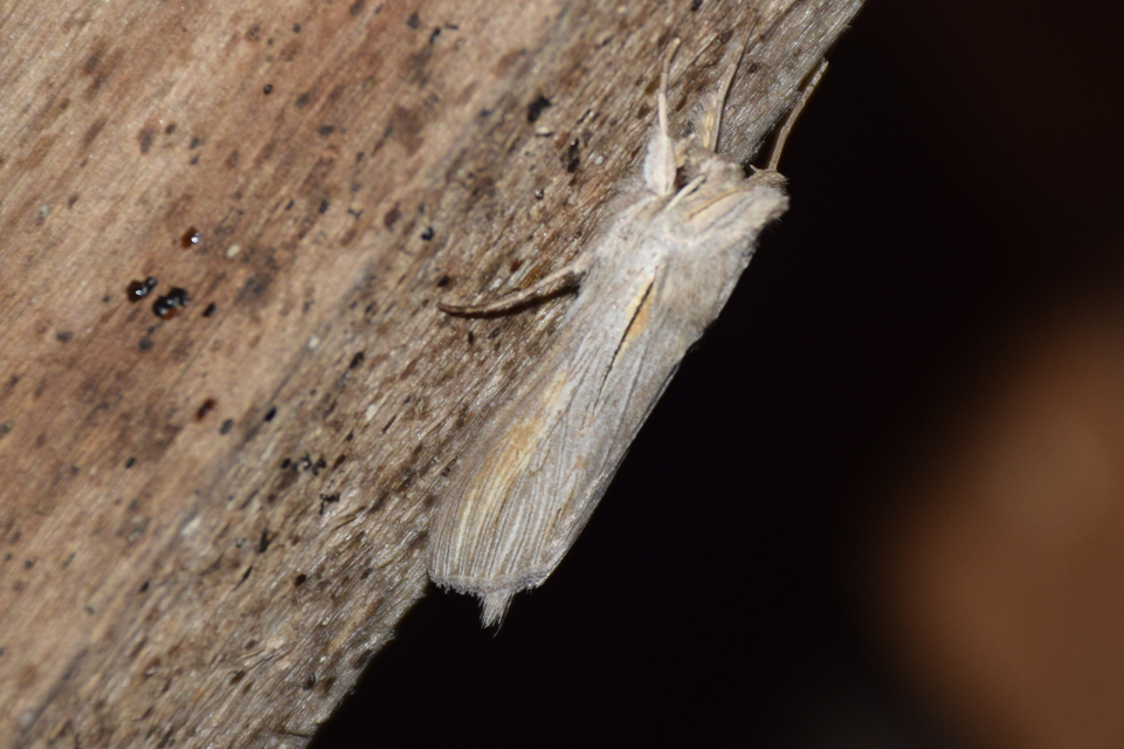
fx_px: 6554
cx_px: 562
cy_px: 374
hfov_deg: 9.8
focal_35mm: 210
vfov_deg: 6.5
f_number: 7.1
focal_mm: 140
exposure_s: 1/60
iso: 320
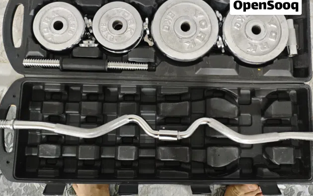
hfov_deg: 66.5
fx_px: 239
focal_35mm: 28
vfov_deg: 44.5
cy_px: 87
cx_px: 155
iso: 1000
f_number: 1.5
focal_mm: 4.94
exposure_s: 1/66.7
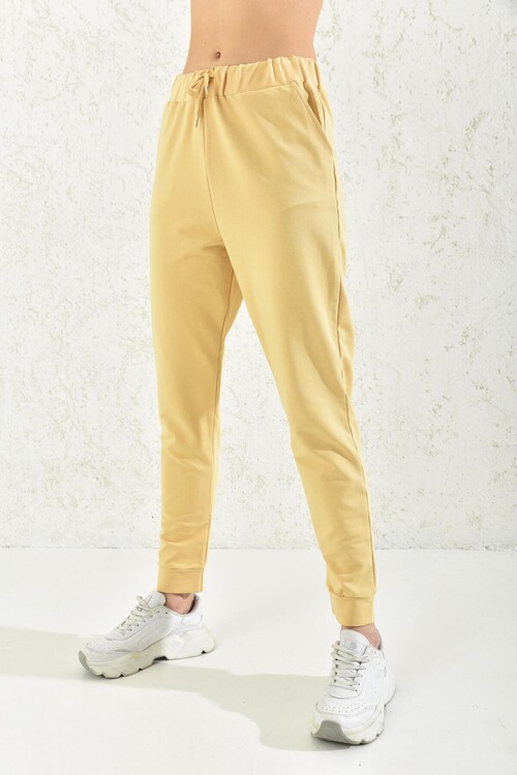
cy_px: 388
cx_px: 258
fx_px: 819
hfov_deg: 35.1
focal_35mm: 38
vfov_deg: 50.7
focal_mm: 38
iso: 100
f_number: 7.1
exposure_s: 1/160
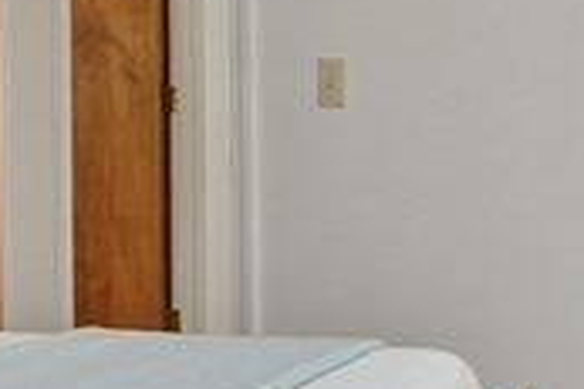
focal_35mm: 89
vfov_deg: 15.3
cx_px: 240
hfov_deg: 22.9
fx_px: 1442
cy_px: 130
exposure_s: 1/8
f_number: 6.3
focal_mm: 10
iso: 800
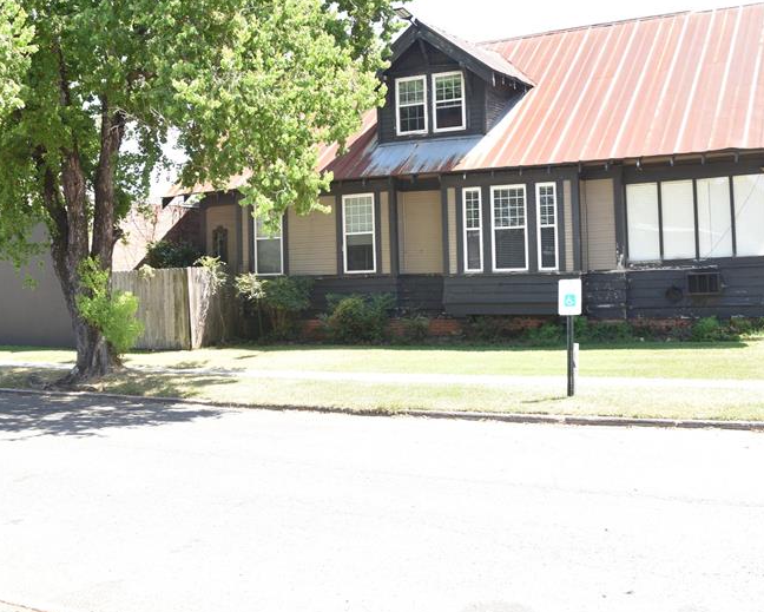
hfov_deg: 45.7
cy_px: 229
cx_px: 353
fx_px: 905
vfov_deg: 37.1
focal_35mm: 40
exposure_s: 1/200
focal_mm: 18
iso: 320
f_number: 7.1
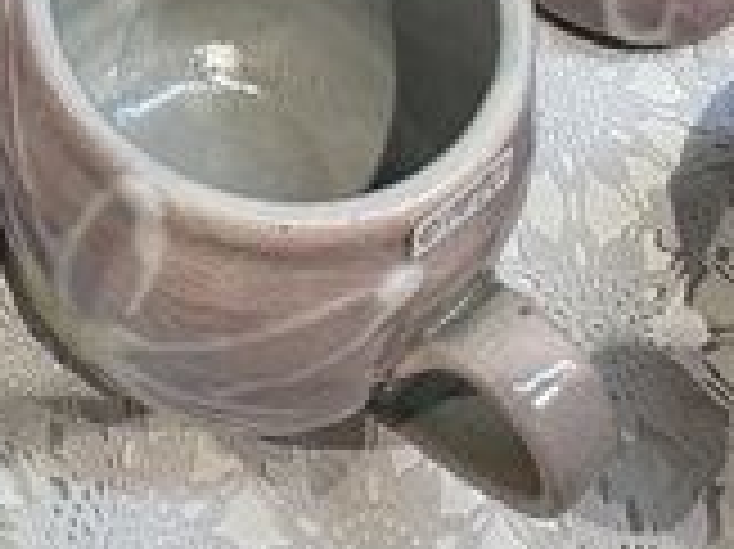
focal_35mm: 70
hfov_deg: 26.3
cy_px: -493
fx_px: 1483
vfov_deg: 16.7
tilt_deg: -40.1
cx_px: 2
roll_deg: +1.1
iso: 160
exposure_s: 1/100
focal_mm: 2.22
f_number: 2.2
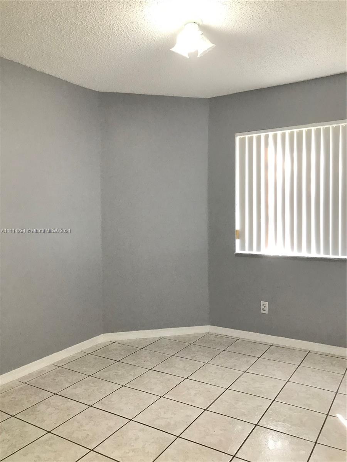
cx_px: 174
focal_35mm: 28
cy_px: 231
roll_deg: +1.2
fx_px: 374
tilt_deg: -2.5
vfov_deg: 63.4
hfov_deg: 49.7
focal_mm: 3.99
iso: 40
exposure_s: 1/30
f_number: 1.8
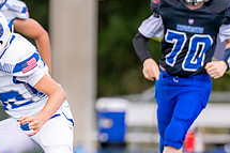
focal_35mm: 1096
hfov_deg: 1.9
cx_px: -98
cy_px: 35
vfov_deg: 1.3
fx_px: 6997
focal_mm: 200
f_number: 2.8
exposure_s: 1/3200
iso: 400
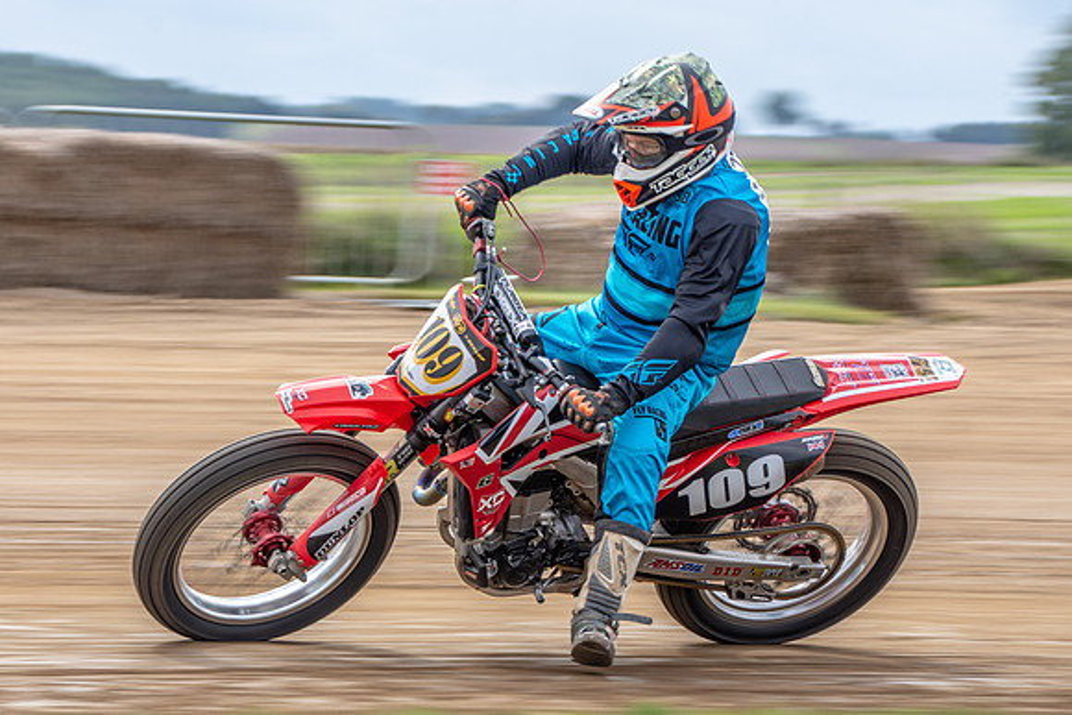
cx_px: 443
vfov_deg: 6.5
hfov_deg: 9.8
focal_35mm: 211
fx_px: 6282
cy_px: 339
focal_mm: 116
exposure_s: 1/125
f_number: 10
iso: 125
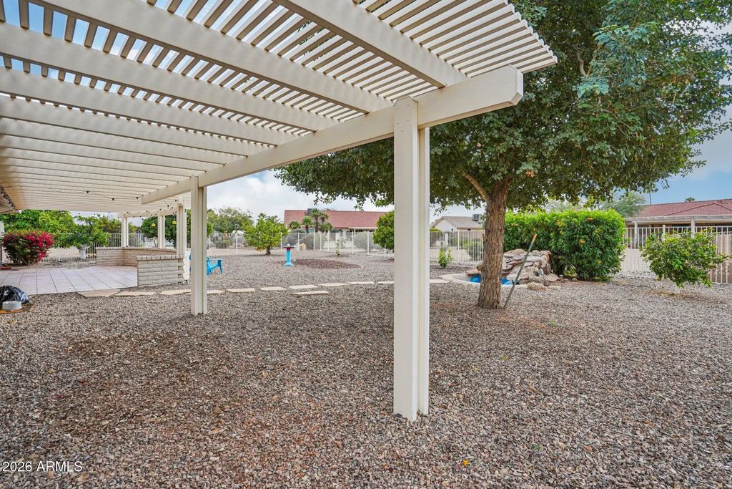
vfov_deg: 73.8
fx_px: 325
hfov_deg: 96.7
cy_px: 244
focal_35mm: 16
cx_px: 366
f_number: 8
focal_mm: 16
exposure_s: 1/320
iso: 400
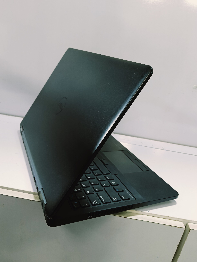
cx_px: 98
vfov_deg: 65.2
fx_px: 204
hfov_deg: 51.5
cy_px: 131
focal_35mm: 27
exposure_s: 1/33.3
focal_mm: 3.98
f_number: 1.8
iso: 160
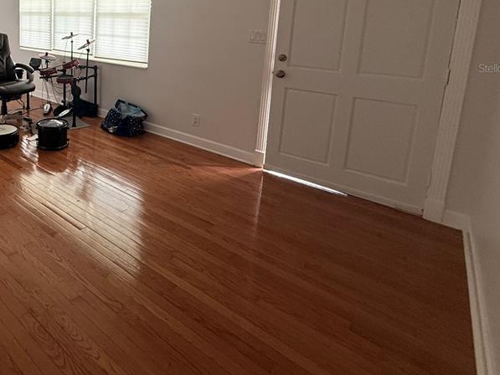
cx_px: 101
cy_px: 68
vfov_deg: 52.6
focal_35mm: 24
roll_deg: -1.5
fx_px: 347
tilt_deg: -8.2
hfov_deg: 65.2
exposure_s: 1/60
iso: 320
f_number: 2.2
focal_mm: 2.22
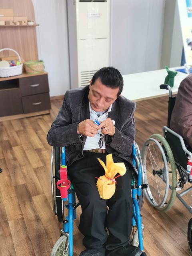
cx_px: 96
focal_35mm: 37
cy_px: 128
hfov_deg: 38.7
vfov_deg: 50.1
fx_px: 274
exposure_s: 1/50
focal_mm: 4.75
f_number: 2.4
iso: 250
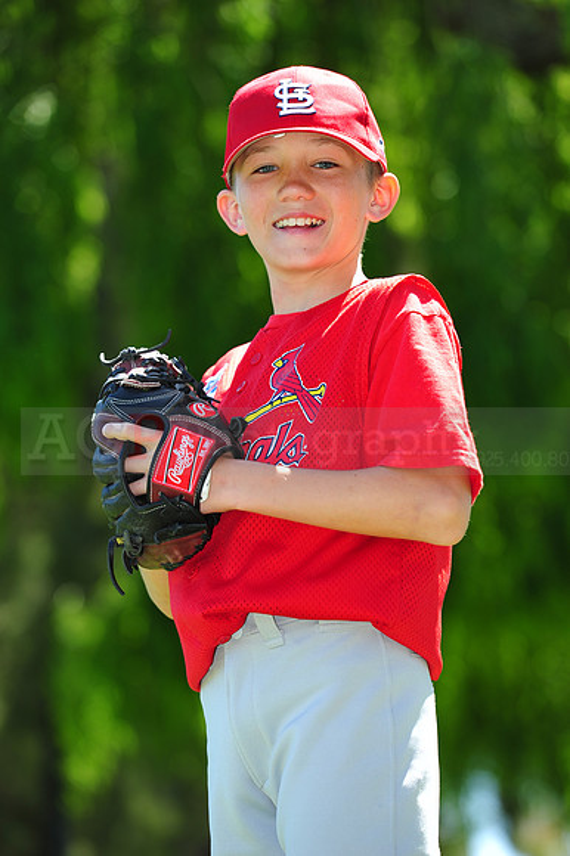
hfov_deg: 8.1
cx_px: 285
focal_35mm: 170
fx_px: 4042
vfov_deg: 12.1
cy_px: 428
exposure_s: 1/400
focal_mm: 170
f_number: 4
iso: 200
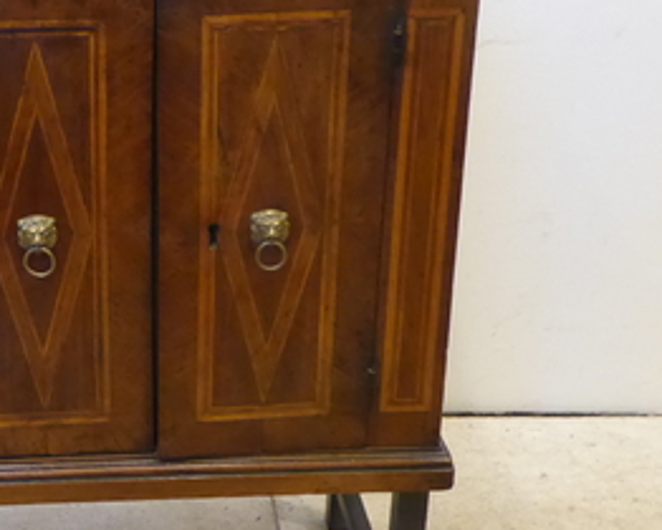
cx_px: 78
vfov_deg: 20.2
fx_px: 1490
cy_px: 308
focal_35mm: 76
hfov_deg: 24.4
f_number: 3.6
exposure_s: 1/25
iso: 800
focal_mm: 5.8
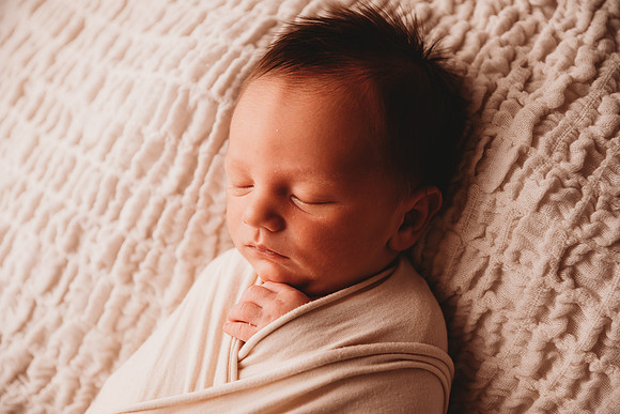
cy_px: 207
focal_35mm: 70
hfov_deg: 28.8
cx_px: 310
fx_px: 1206
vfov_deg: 19.5
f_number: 4
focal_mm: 70
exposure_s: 1/160
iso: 100
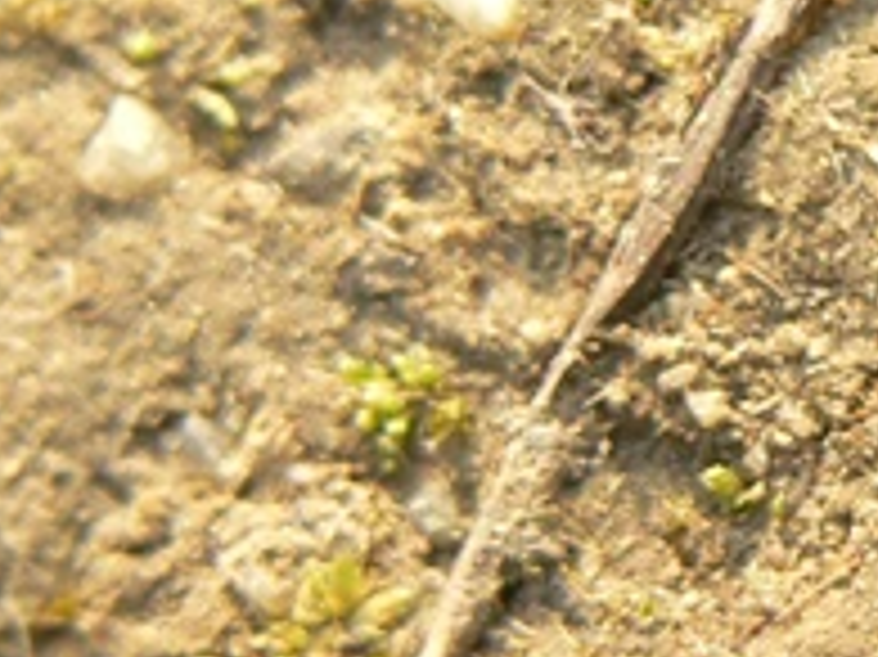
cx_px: 1081
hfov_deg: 8.5
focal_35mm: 230
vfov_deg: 6.5
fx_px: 5830
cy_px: 238
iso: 100
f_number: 4
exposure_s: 1/125
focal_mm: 11.6
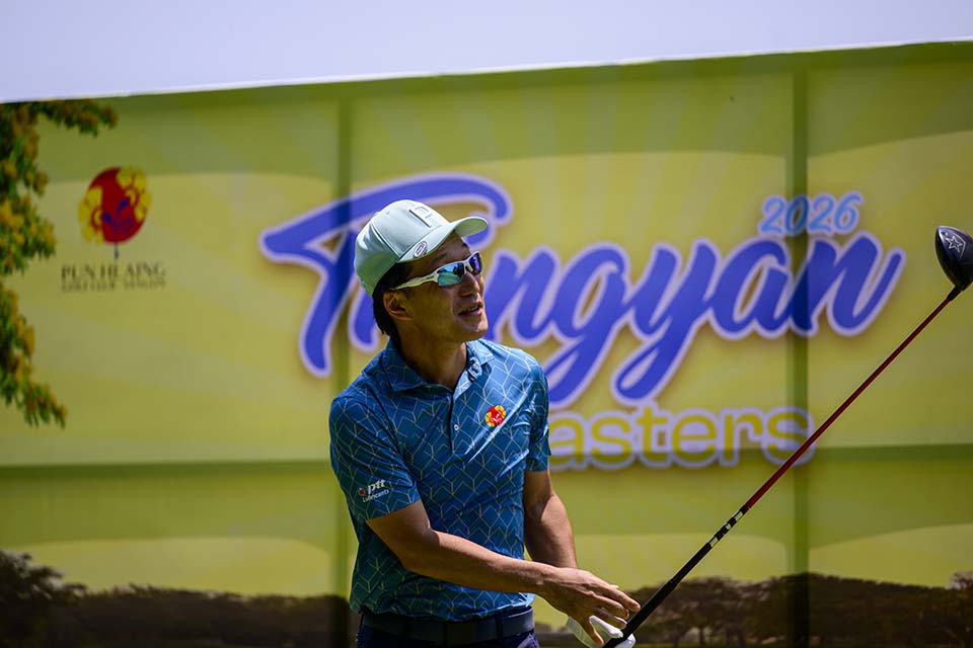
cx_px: 486
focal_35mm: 200
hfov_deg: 10.3
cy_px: 324
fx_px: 5405
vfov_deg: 6.9
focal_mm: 200
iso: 800
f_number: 2.8
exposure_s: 1/8000
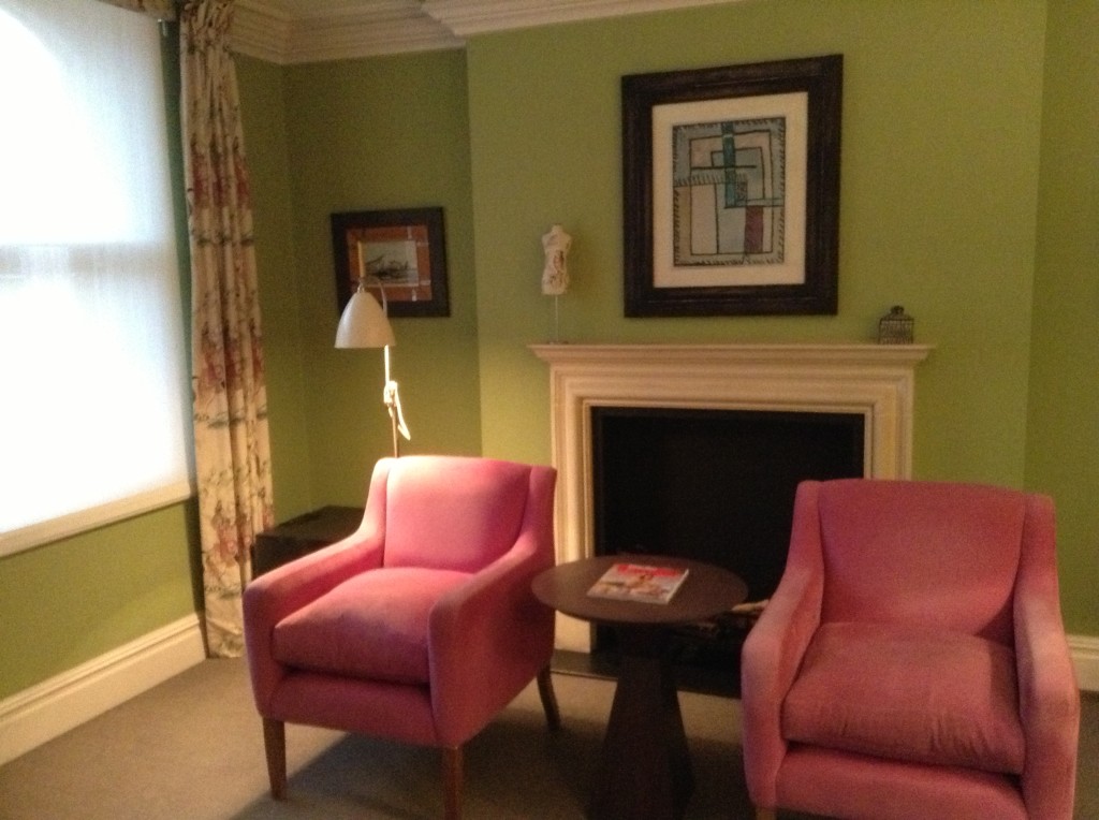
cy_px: 410
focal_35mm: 33
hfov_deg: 55.4
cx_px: 550
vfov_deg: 42.8
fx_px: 1046
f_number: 2.4
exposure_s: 1/15
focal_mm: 3.3
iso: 640
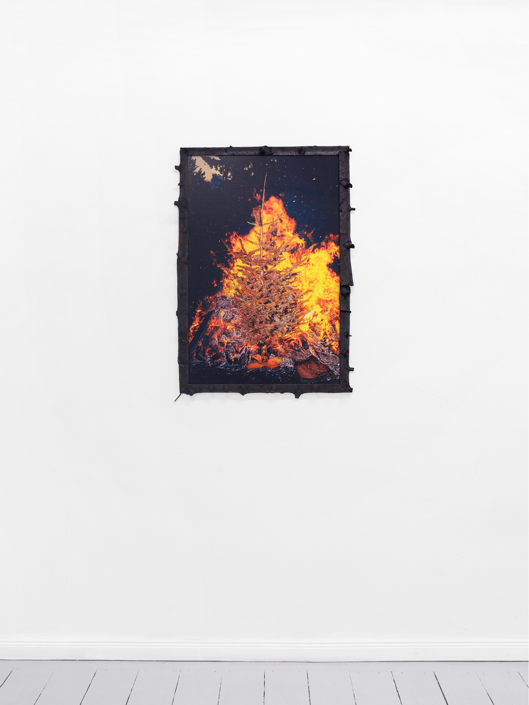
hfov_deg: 32.9
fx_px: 897
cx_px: 264
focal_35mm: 44
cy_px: 352
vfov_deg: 42.9
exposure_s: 1/2
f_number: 11
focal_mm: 55
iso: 100
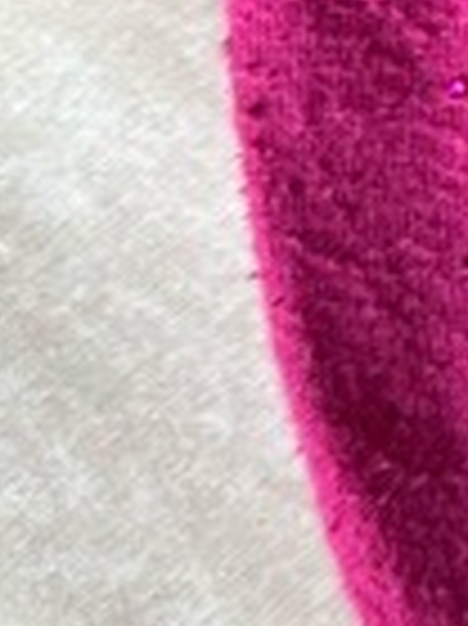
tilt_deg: -88.0
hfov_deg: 7.2
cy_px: -405
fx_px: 3123
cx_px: 1584
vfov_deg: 10.9
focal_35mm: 173
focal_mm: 6.86
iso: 250
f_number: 1.78
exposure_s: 1/60
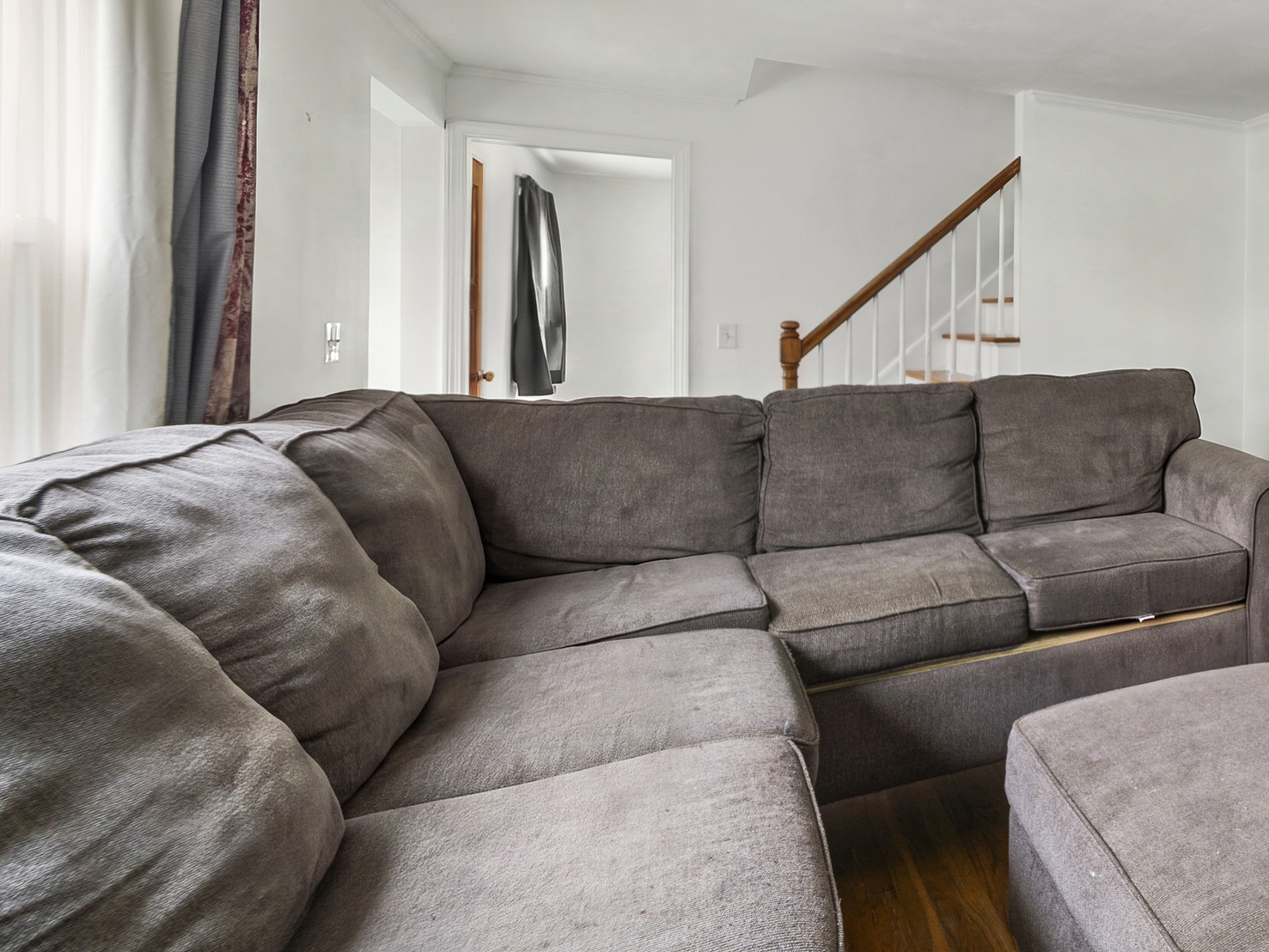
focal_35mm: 24
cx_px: 1264
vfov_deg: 55.8
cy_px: 333
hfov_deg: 55.5
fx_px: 880
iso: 320
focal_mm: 12
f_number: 8
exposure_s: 1/8
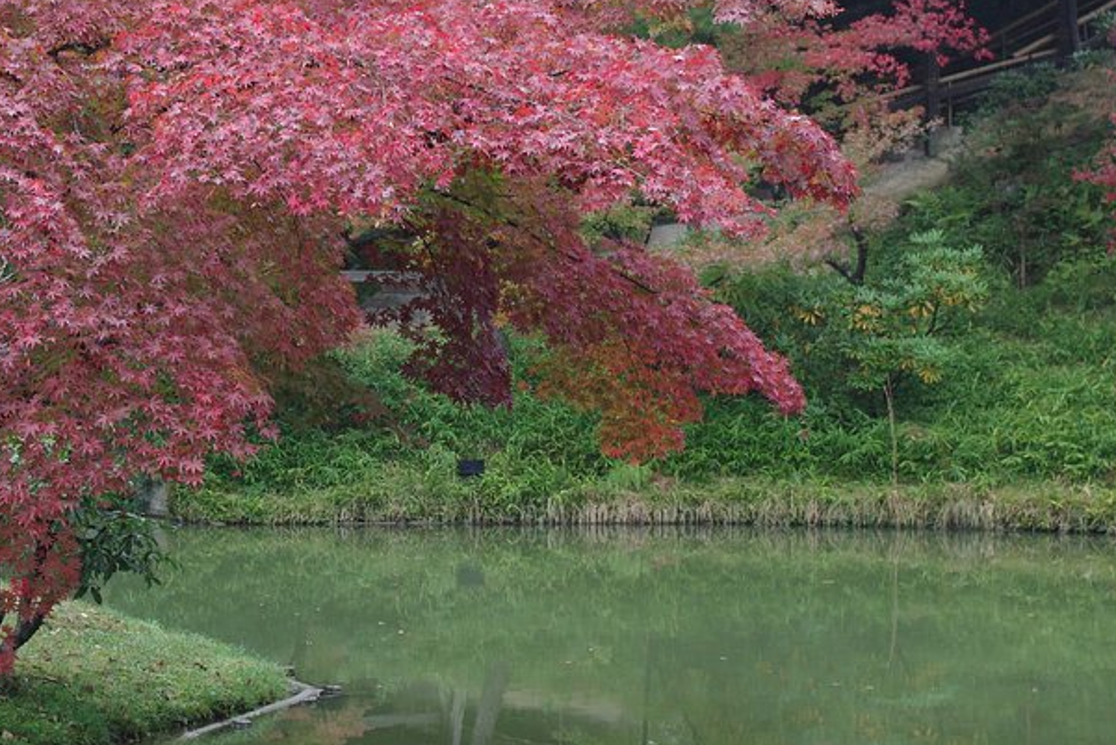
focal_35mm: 109
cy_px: 137
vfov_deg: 12.5
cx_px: 364
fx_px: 3380
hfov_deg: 18.7
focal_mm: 42.5
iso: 400
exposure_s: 1/100
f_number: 7.1
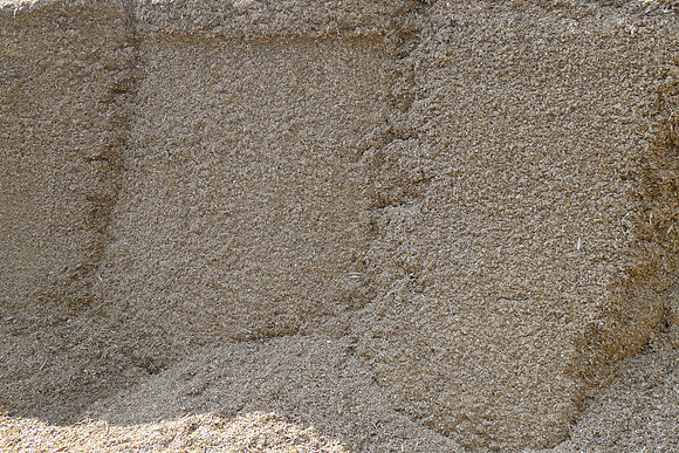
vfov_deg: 31.2
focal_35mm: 43
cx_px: 340
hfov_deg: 45.4
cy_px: 226
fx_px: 811
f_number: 2.8
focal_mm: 9.2
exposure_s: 1/320
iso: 80
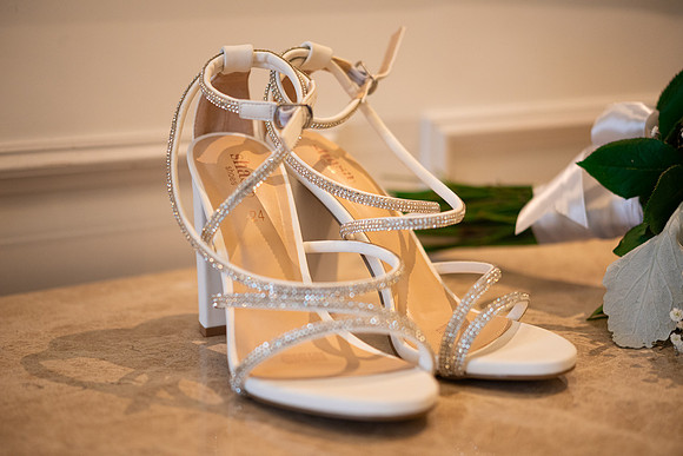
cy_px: 228
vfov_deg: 22.6
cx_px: 342
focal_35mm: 60
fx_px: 1139
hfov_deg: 33.4
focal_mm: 60
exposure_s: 1/125
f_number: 3.2
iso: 2000
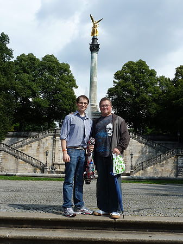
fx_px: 282
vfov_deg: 46.8
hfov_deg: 35.9
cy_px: 122
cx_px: 92
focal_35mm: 40
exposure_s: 1/400
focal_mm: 6.5
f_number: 4.5
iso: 80
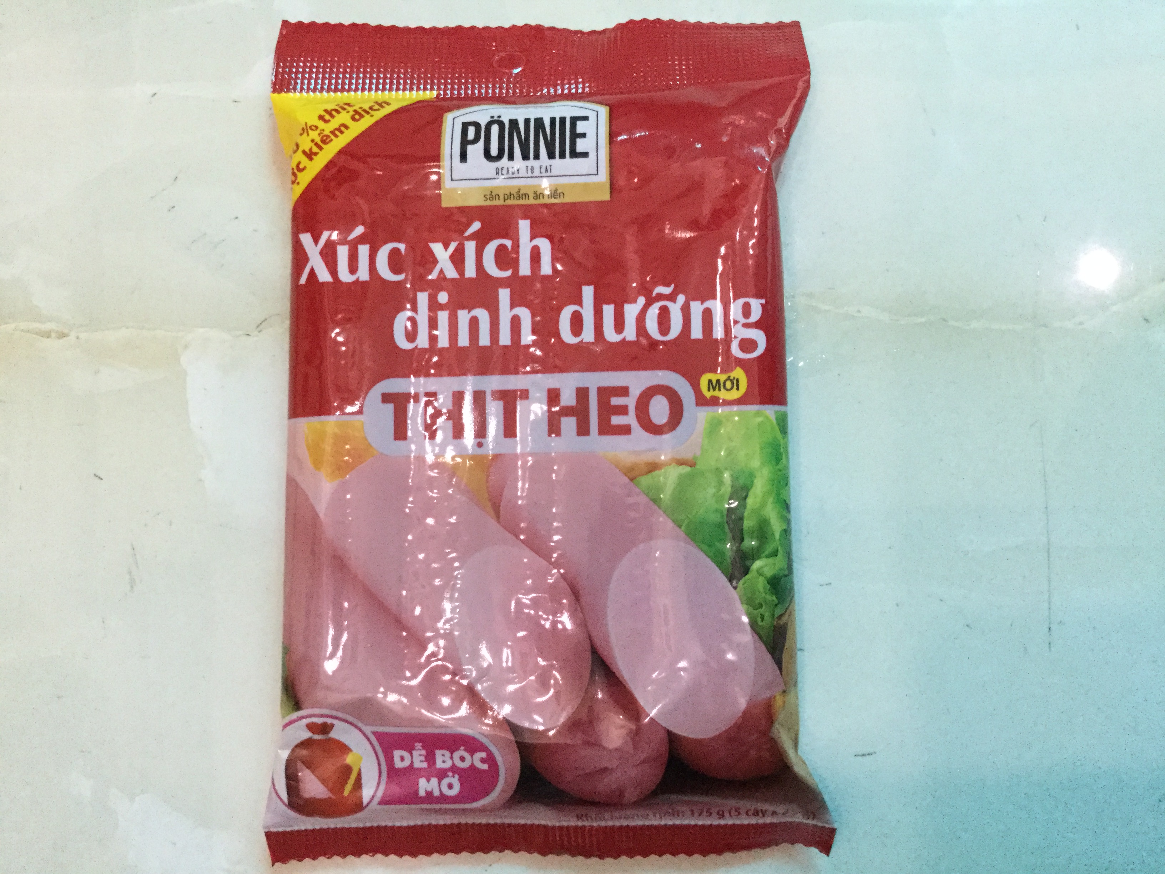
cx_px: 582
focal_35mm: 31
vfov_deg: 45.4
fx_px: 1043
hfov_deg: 58.4
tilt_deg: -84.6
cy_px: 437
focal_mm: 3.3
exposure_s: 1/25
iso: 250
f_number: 2.4
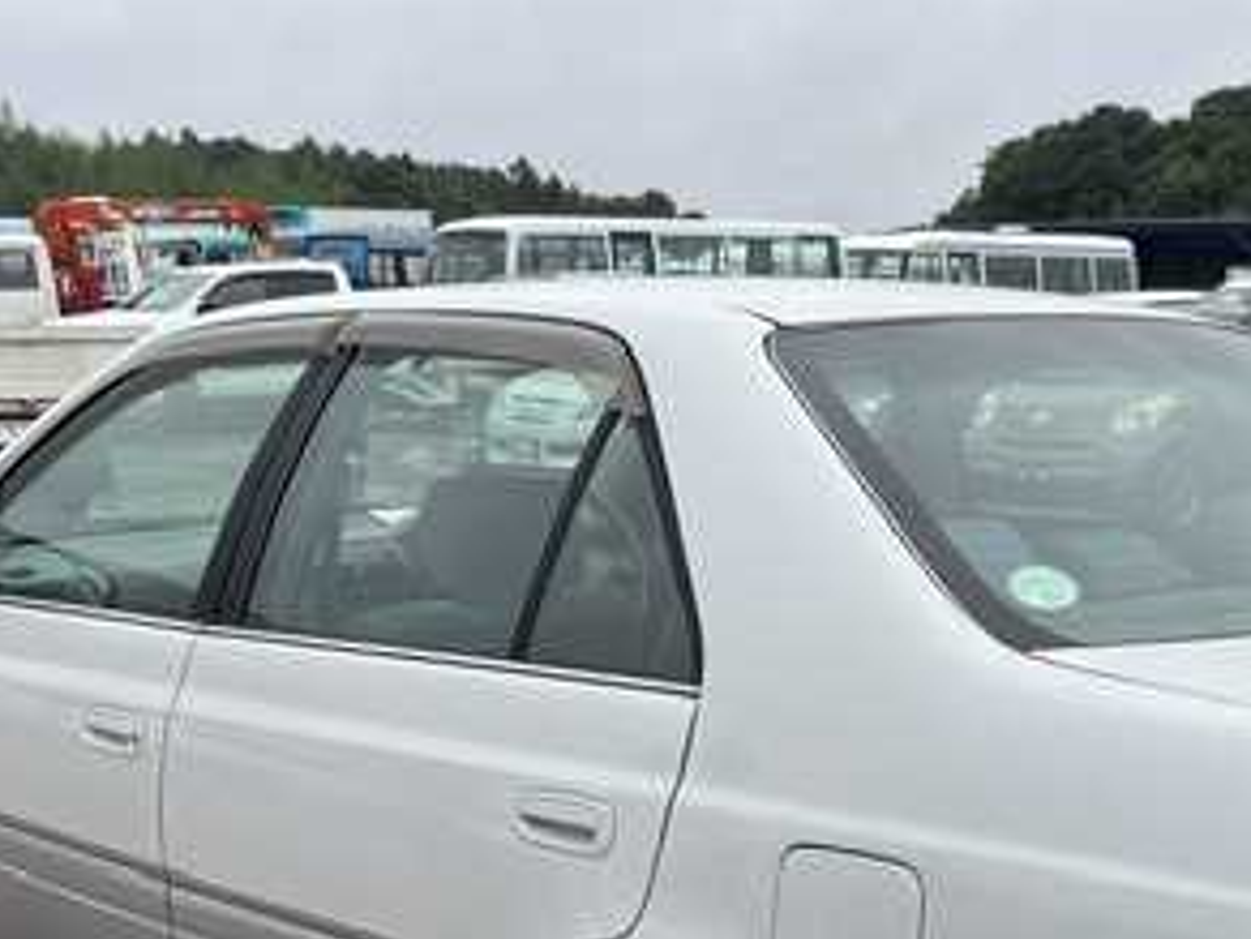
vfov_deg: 24.8
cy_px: 875
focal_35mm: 57
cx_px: 917
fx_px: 2060
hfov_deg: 33.2
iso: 50
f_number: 1.6
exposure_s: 1/761
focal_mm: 5.1
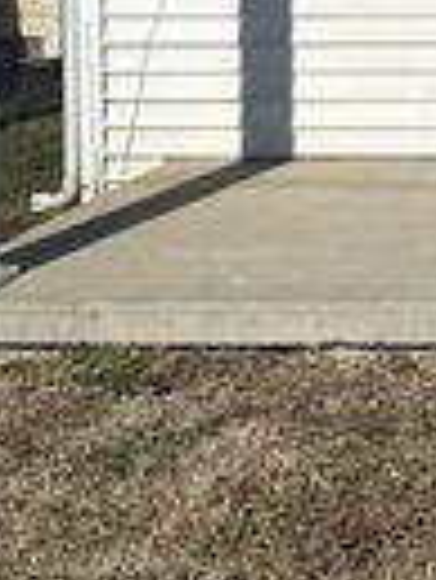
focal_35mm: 124
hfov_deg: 11.1
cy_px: -173
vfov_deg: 15.1
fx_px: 2079
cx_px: 805
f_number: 1.78
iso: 80
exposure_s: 1/13699
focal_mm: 6.86
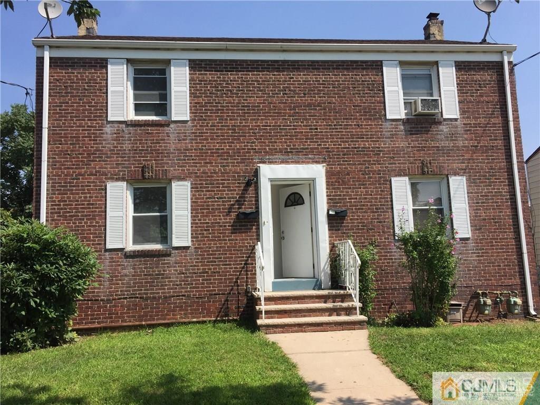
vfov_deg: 48.2
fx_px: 452
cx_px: 270
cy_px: 202
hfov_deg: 61.7
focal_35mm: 29
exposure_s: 1/2083
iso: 32
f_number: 2.2
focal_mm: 4.15
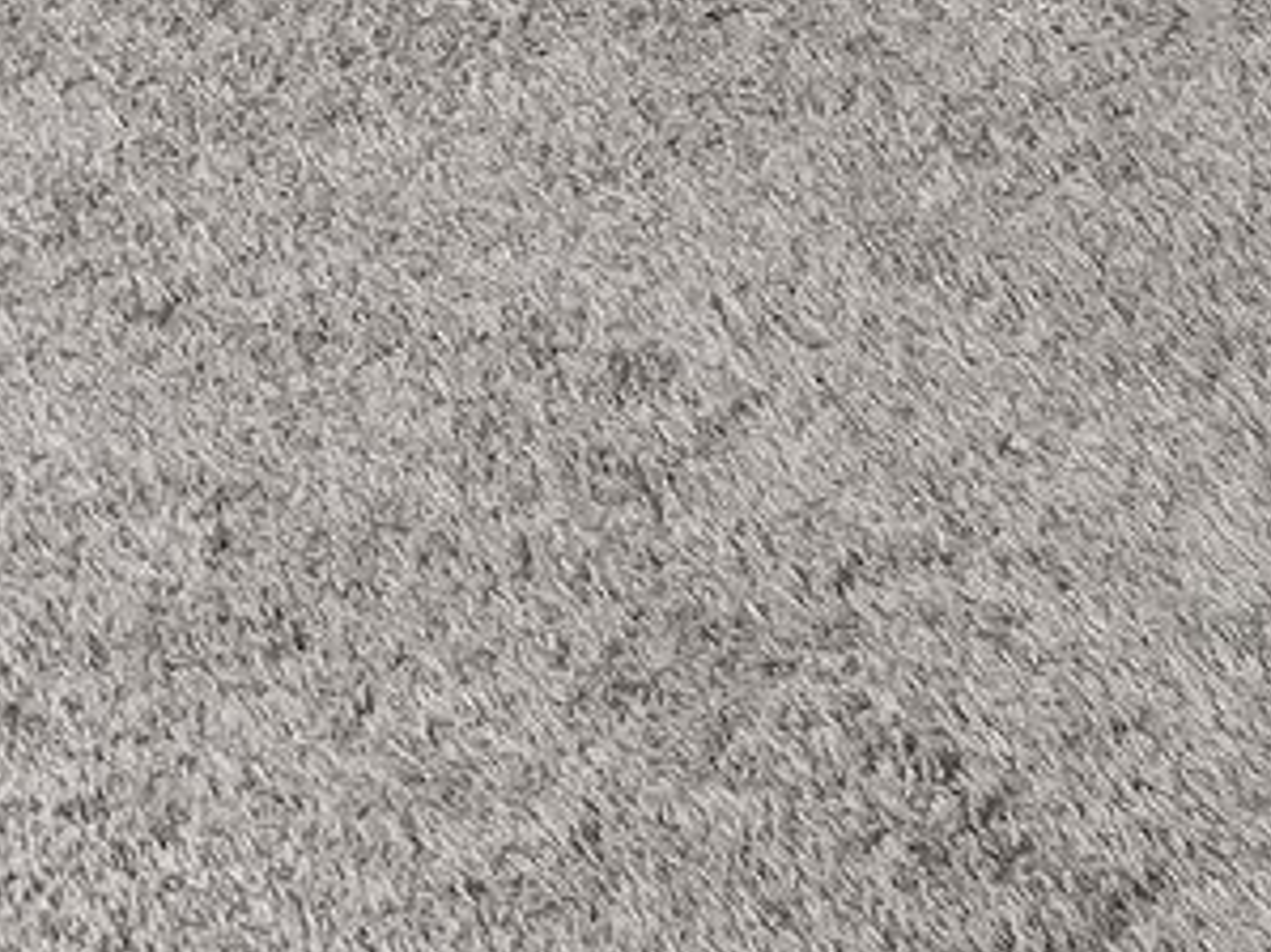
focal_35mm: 96
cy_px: -2210
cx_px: -1050
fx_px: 3523
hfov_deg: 16.8
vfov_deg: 9.8
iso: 200
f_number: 5.6
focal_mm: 7
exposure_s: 1/2
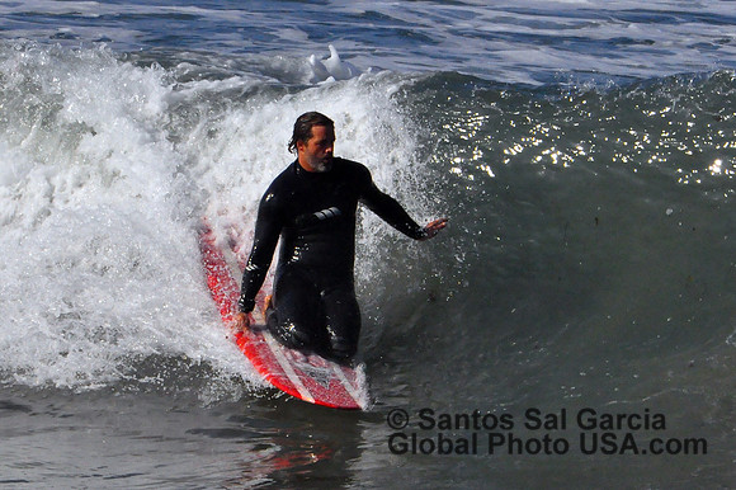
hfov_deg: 2.5
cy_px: 245
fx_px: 16856
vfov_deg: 1.7
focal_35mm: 825
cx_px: 368
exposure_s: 1/500
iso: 1250
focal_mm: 550
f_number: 22
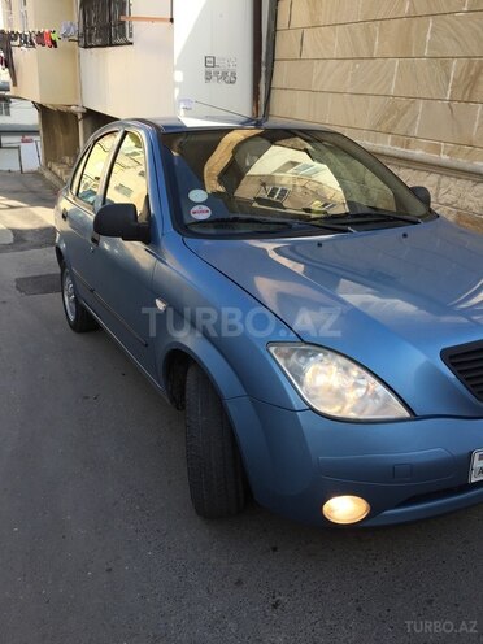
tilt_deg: -22.8
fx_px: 540
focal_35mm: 29
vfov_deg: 61.7
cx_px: 242
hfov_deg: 48.2
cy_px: 322
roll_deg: -3.5
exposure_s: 1/514
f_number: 2.2
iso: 32
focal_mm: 4.15
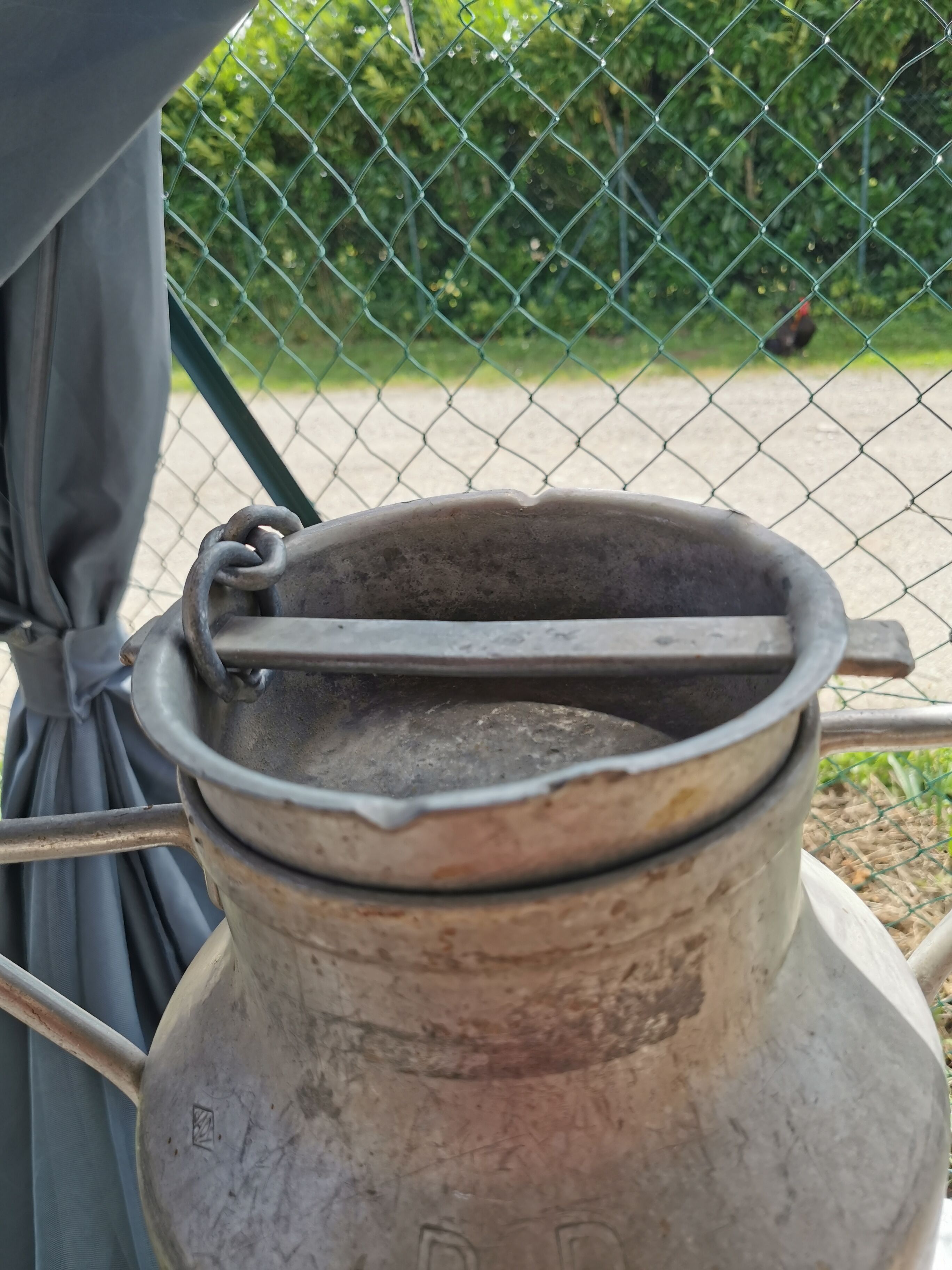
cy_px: 635
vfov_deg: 65.3
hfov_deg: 51.4
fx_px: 990
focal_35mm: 27
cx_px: 476
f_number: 1.6
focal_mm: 5.56
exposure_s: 1/2193
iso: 50
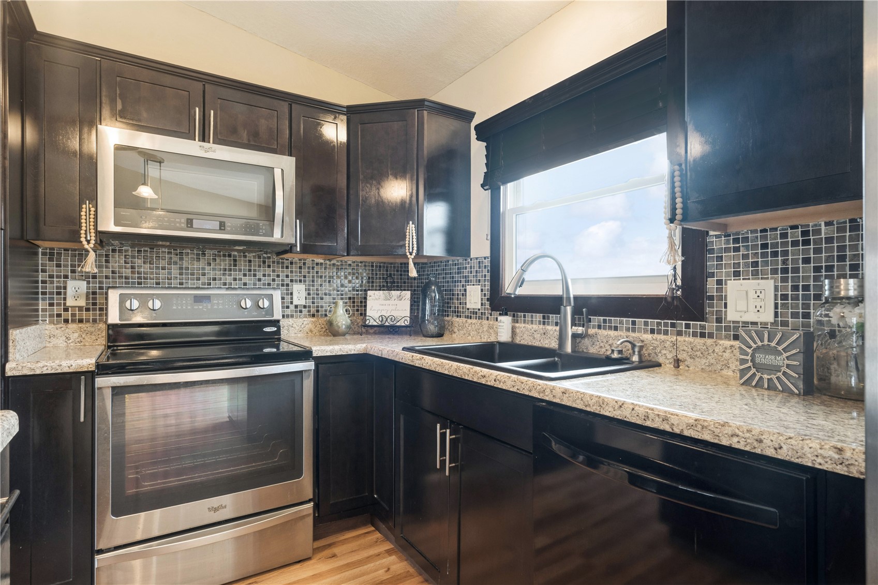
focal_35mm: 18
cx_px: 439
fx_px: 439
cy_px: 292
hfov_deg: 90.0
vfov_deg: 67.4
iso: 400
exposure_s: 1/3.33
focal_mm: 18
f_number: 10
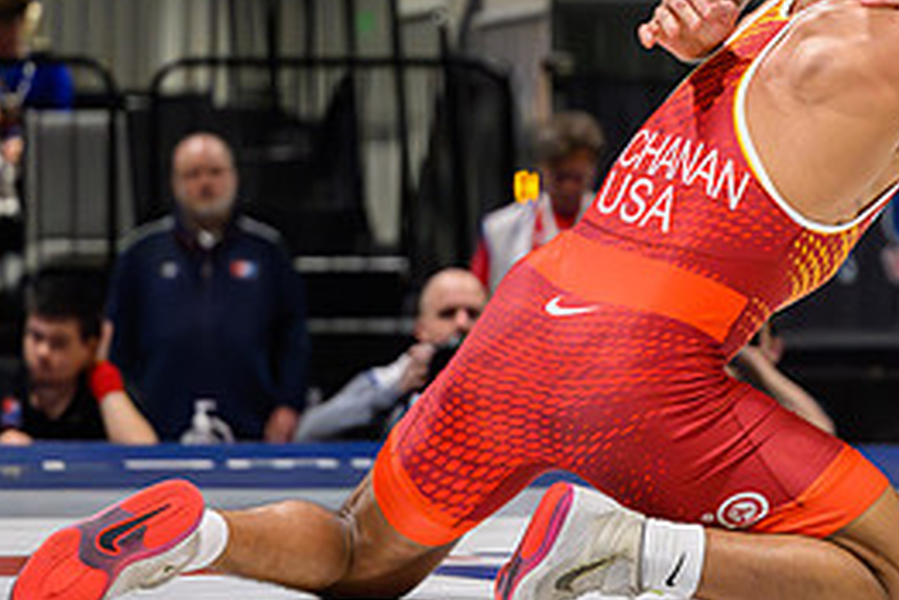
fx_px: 6571
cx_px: 730
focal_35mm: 263
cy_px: 175
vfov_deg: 5.2
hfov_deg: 7.8
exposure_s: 1/800
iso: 7200
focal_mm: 87
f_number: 2.8
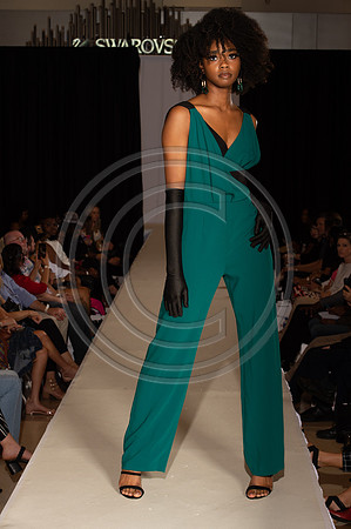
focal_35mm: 82
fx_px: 1202
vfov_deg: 24.8
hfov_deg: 16.6
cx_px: 176
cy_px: 264
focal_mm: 82
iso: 800
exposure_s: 1/250
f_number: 9
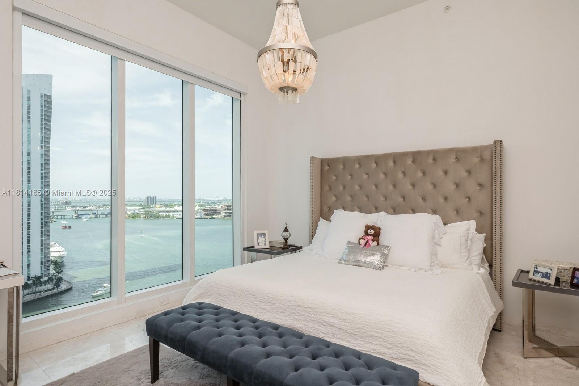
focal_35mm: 19
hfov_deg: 86.9
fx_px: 306
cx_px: 290
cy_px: 193
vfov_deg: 64.5
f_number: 10
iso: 200
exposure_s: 1/100
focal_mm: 19
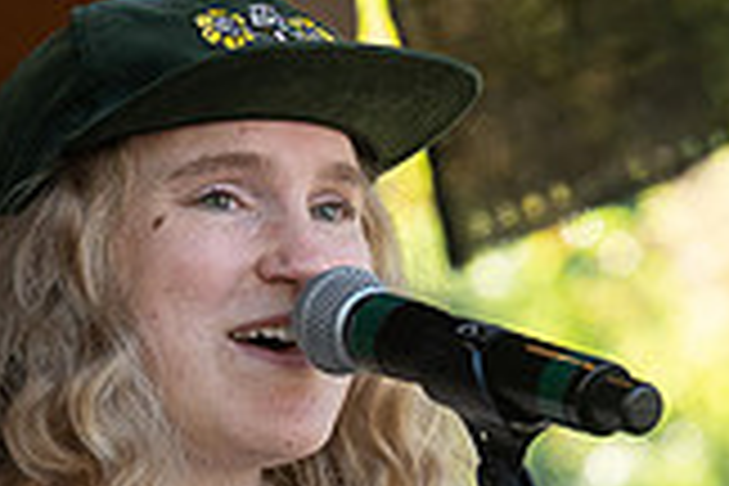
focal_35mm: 466
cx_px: 387
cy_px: 862
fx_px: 9436
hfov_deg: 4.4
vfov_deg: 2.9
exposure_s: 1/500
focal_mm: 87
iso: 800
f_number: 4
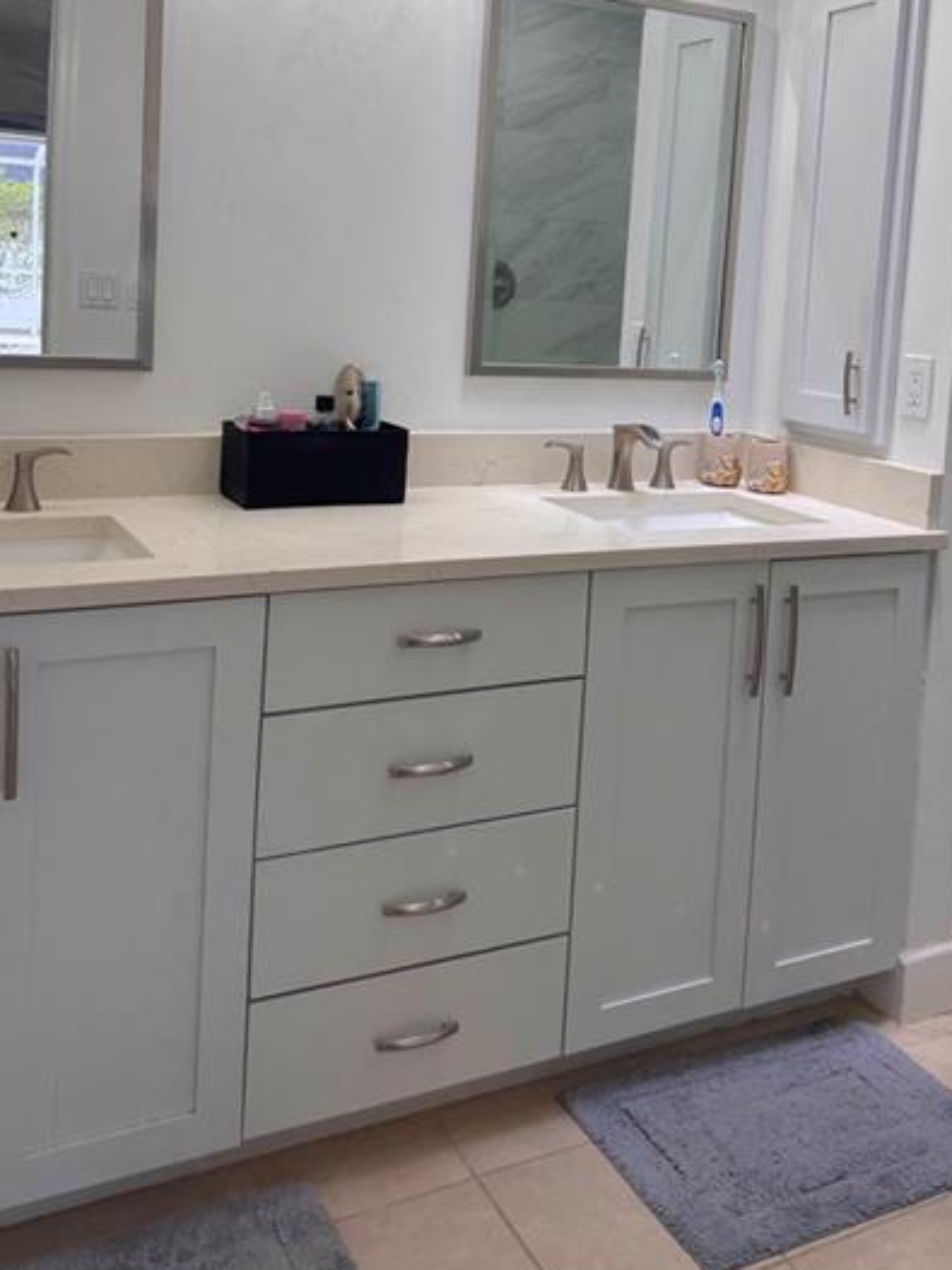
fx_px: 1284
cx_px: 540
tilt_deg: -4.3
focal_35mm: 35
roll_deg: -3.8
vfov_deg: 51.2
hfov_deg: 40.6
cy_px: 376
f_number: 1.78
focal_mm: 6.76
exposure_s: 1/207
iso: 64
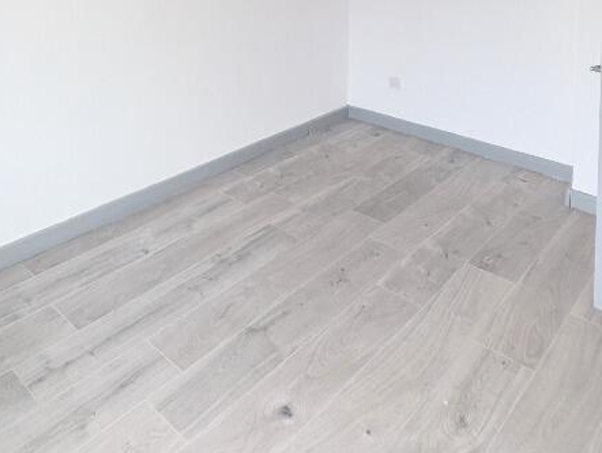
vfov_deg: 38.7
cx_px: 207
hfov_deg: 58.7
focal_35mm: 30
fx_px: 523
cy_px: -45
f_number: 2.2
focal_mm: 1.95
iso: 51
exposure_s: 1/23.8
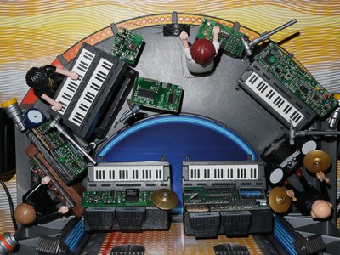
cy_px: 128
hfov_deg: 38.2
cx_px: 170
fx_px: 491
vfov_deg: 29.1
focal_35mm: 50
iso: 100
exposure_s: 1/25
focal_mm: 25
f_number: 13
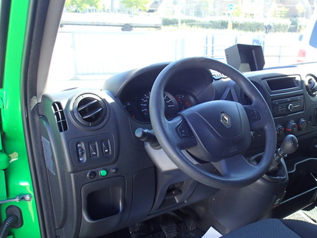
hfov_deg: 52.0
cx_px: 203
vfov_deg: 40.6
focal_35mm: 35
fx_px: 320
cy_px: 137
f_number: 2.8
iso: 100
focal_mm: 4.5
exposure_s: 1/60
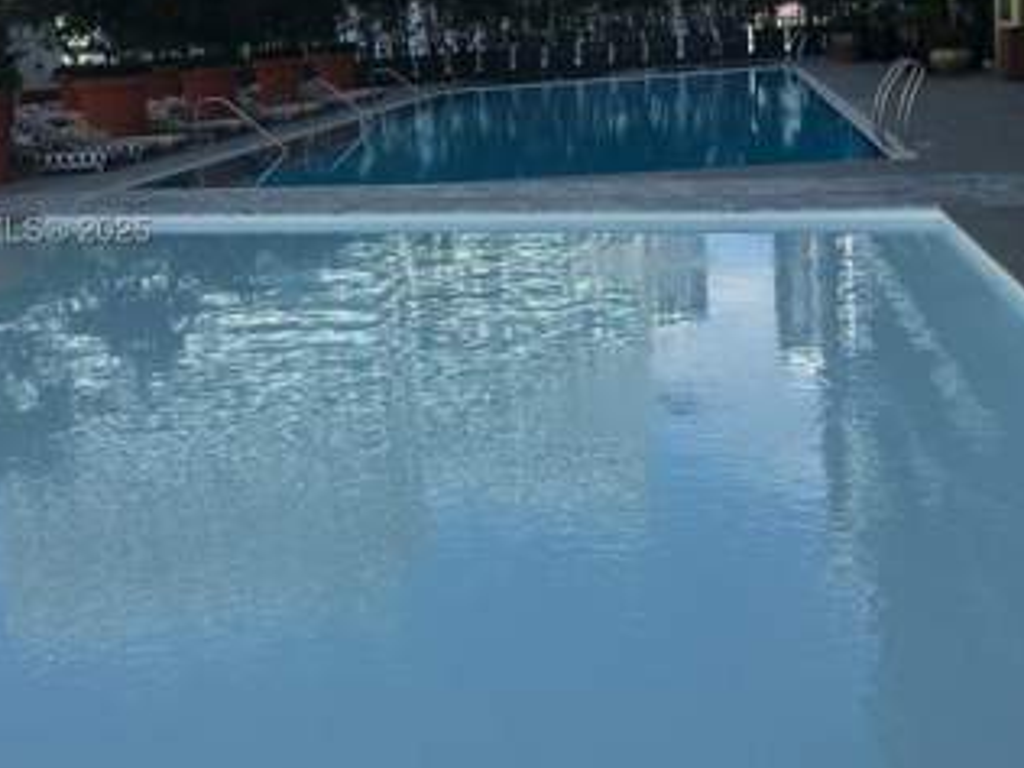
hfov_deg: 42.8
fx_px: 1302
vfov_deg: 32.5
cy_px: 237
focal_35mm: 44
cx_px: 437
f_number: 2.2
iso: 25
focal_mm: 4.15
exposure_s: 1/1183
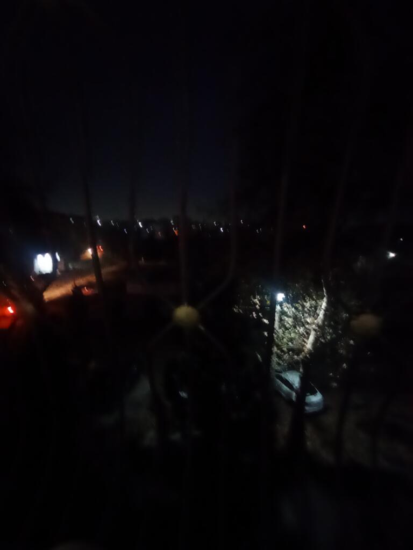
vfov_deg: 98.2
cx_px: 206
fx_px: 239
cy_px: 275
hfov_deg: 81.7
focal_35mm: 15
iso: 3997
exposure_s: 1/10
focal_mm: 1.65
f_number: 2.2
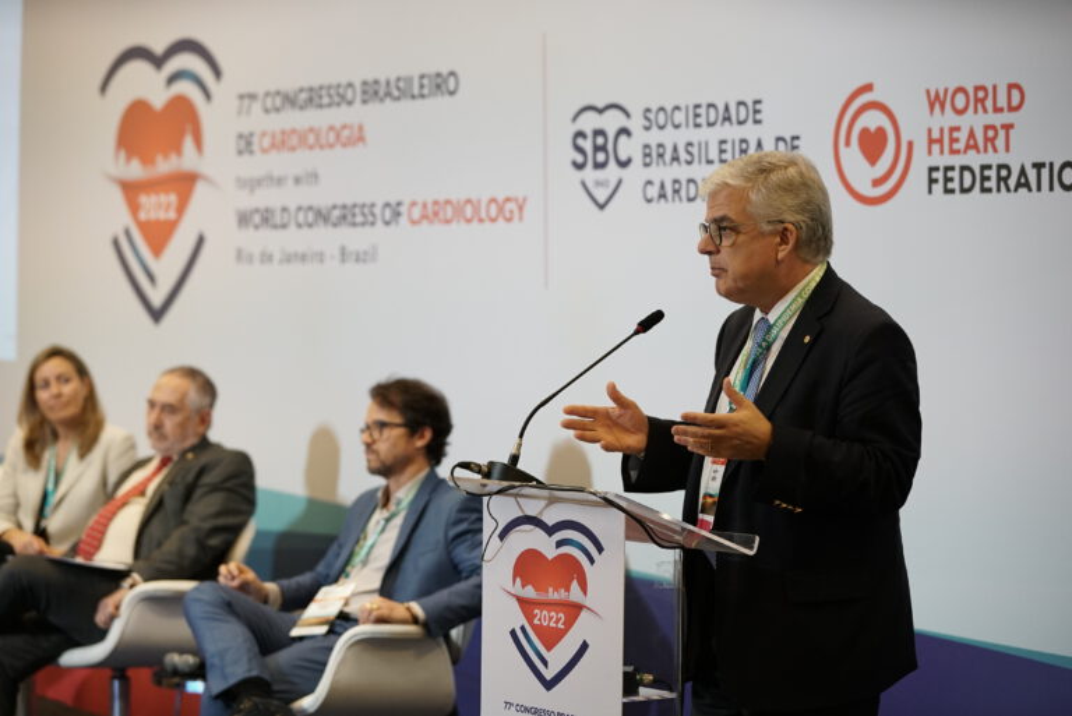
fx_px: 2979
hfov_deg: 20.4
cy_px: 358
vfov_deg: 13.7
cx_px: 536
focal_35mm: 100
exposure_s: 1/250
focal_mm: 100
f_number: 3.2
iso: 2500
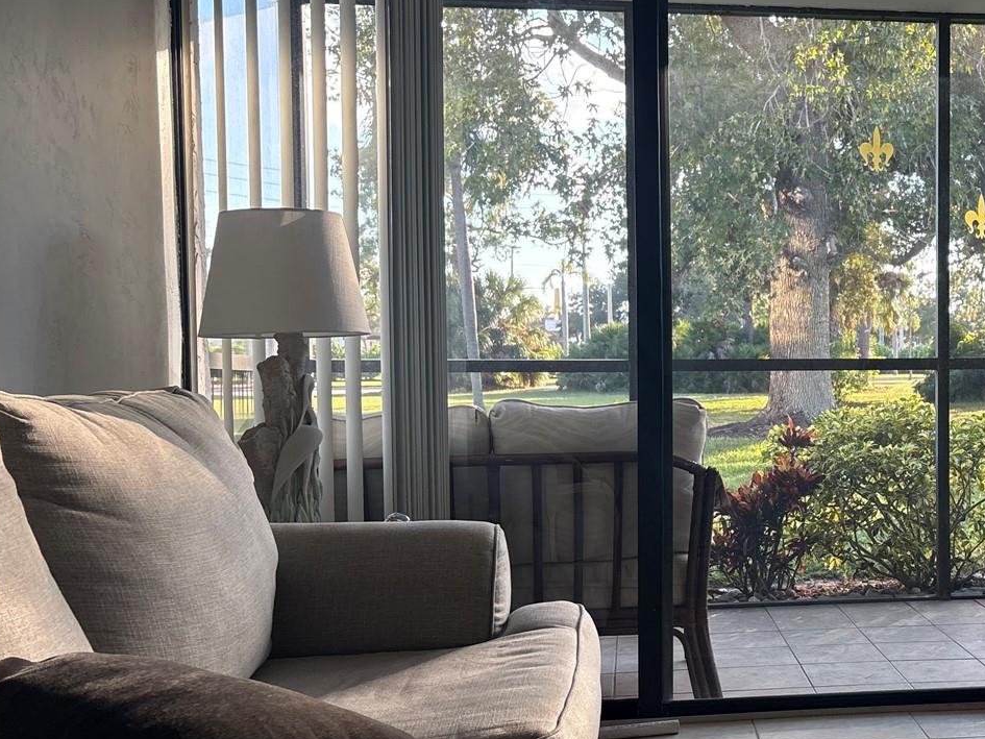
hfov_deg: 40.7
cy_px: 386
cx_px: 822
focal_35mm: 44
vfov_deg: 32.9
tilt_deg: -2.1
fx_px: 1252
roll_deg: +0.9
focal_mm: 5.96
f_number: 1.6
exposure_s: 1/243
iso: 100
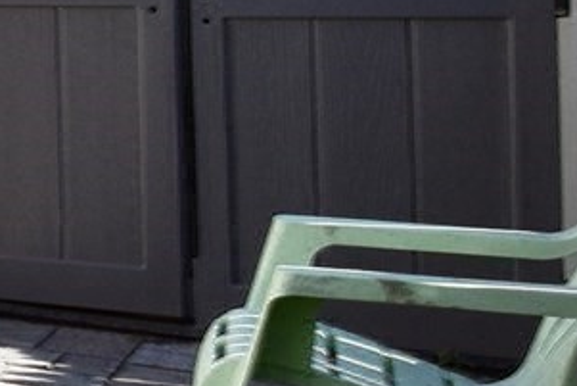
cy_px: -60
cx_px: -957
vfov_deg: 13.1
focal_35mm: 102
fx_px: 1636
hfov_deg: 12.8
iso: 180
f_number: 8
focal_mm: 10
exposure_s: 1/500
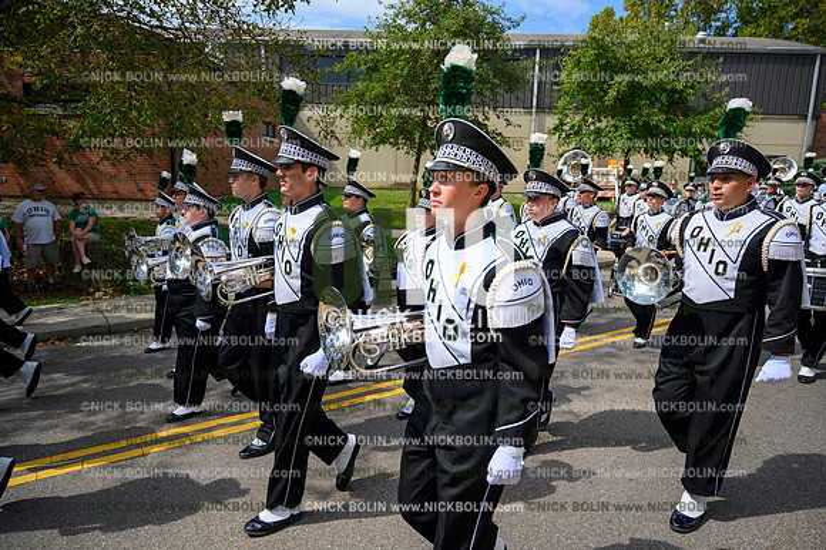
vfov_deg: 53.1
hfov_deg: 73.8
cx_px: 413
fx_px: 550
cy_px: 275
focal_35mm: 24
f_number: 4
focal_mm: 24
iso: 100
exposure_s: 1/1250
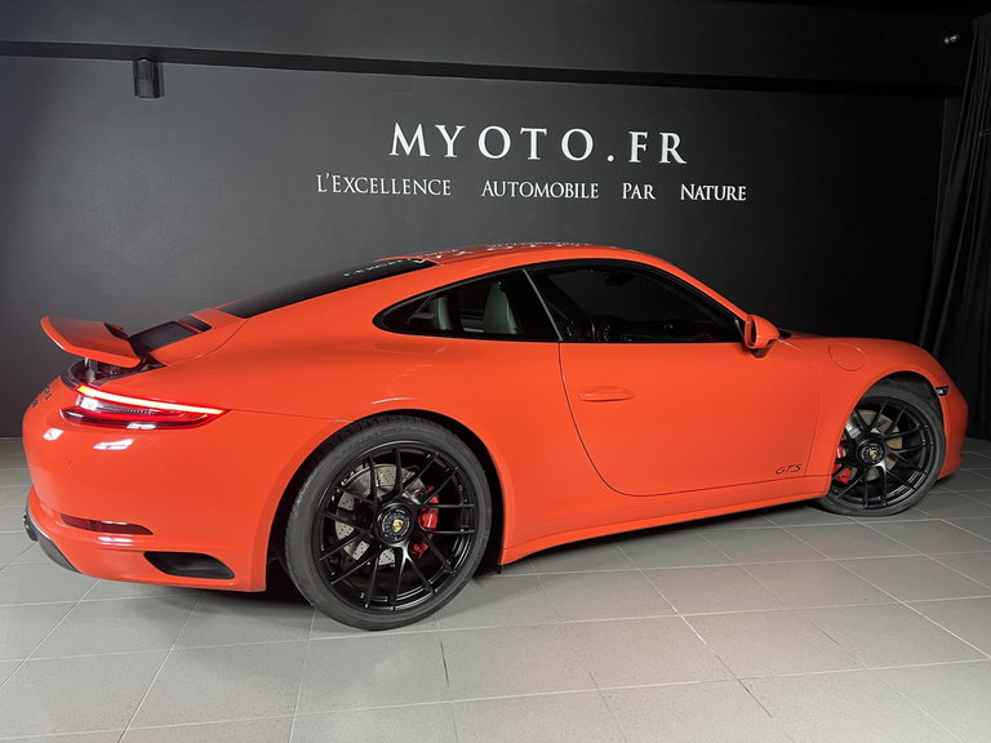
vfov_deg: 53.1
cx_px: 496
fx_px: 744
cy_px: 372
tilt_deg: -8.3
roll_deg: -0.1
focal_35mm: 26
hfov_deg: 67.3
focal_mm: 5.7
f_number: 1.5
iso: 400
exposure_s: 1/50
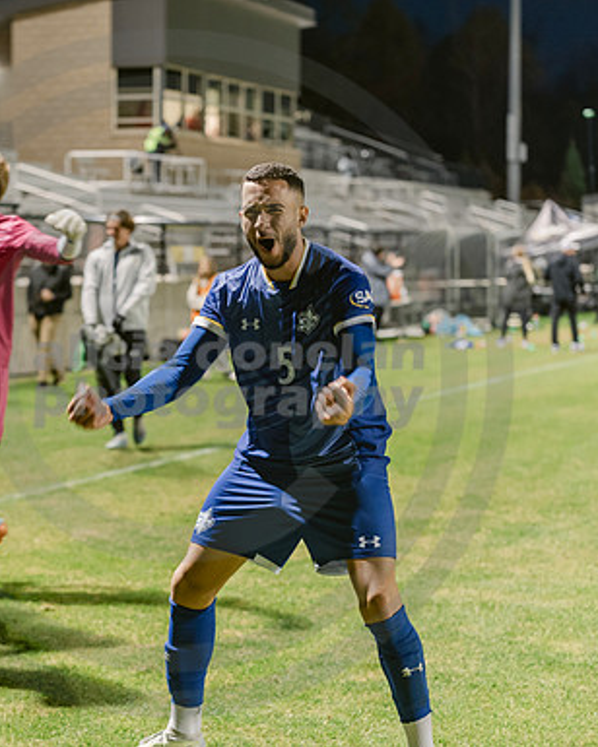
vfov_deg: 19.4
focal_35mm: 99
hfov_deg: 15.5
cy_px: 374
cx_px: 169
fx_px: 2190
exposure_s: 1/100
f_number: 2.8
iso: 1600
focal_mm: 70
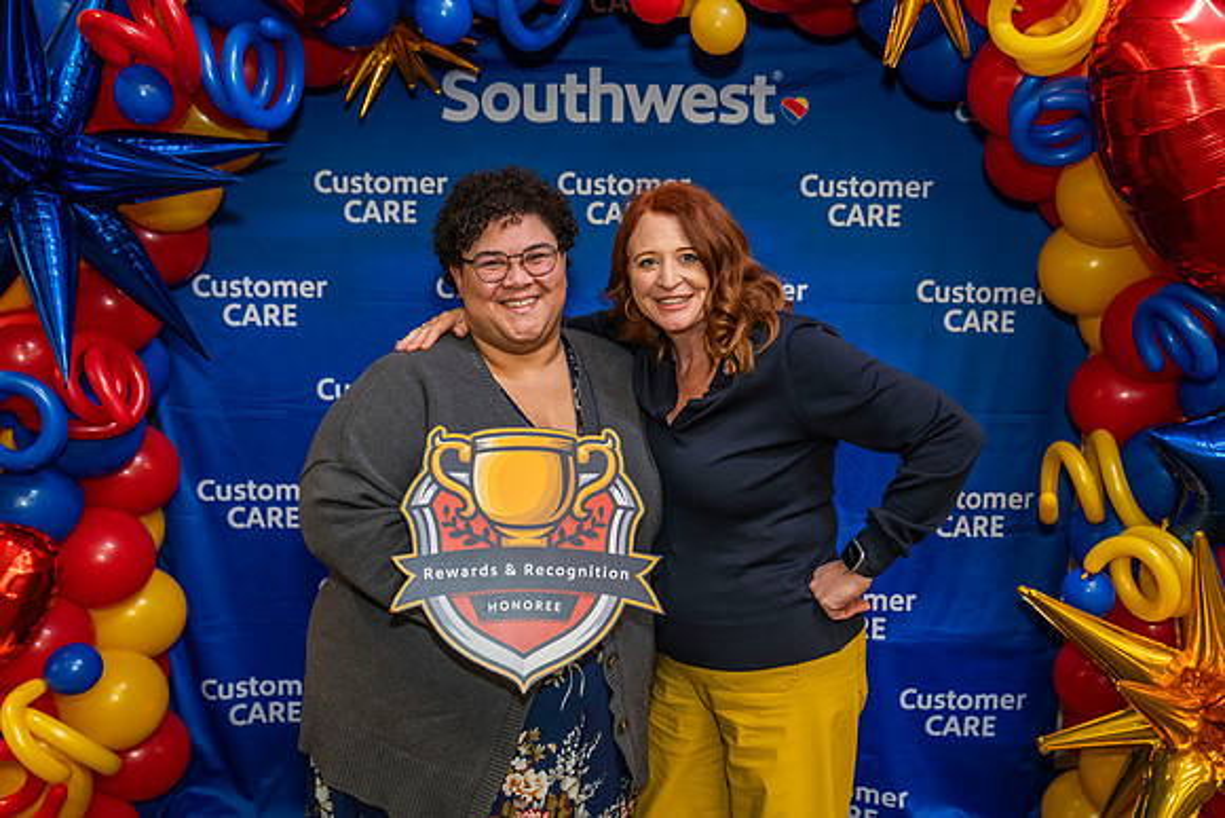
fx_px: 1284
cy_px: 409
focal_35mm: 38
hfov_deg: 51.0
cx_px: 612
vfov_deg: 35.3
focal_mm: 37
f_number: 4
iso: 1250
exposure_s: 1/160
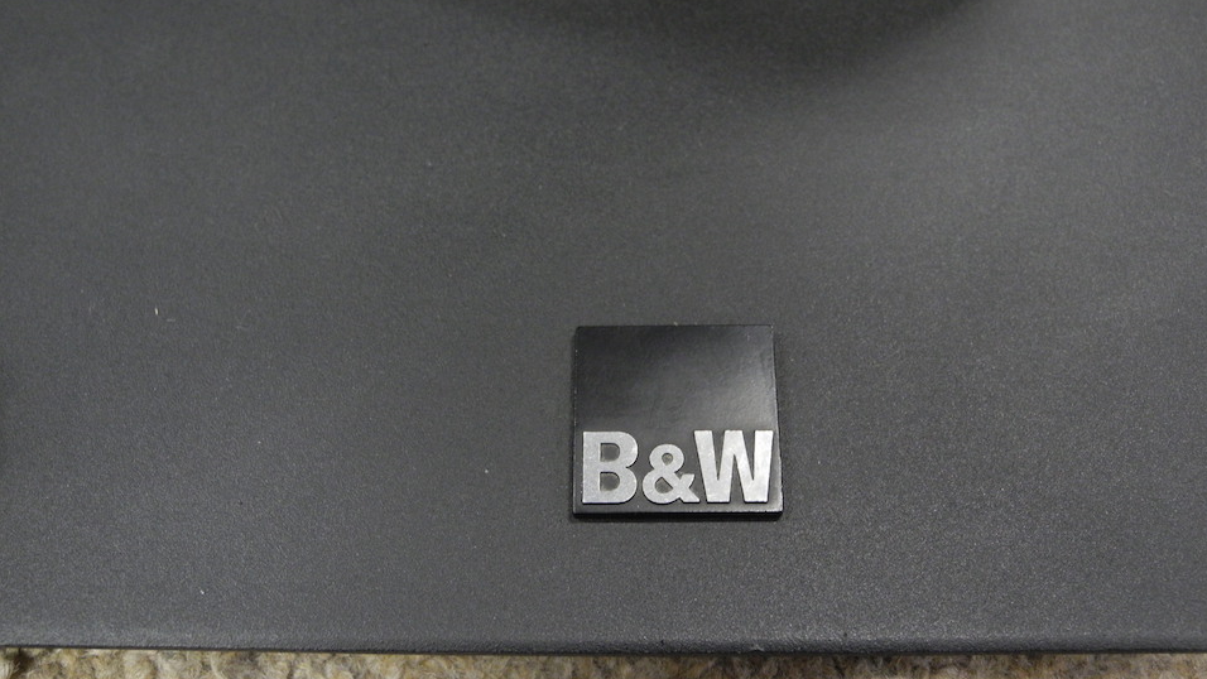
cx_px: 605
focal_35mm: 35
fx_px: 1120
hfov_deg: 56.6
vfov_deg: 33.7
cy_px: 377
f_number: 2.8
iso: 400
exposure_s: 1/11.7
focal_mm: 6.8
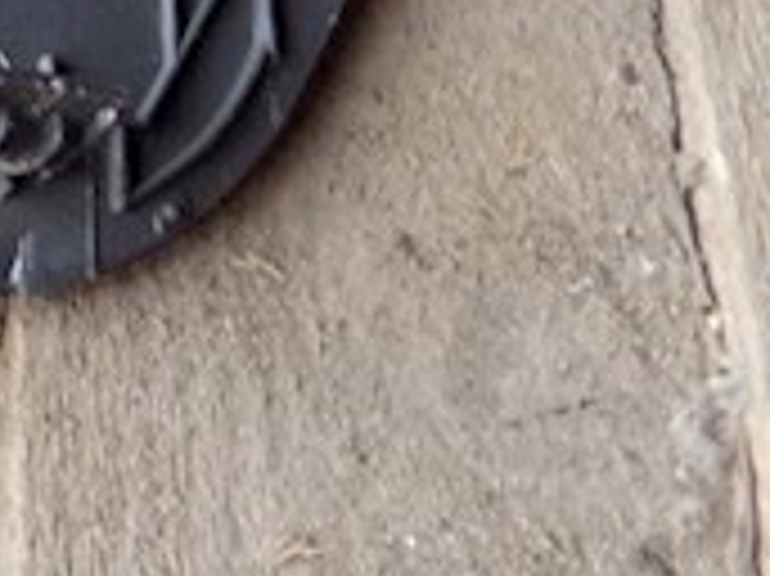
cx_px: -621
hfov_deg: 18.0
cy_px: -274
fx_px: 1912
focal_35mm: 86
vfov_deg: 15.8
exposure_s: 1/30
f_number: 3.1
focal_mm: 4
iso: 80
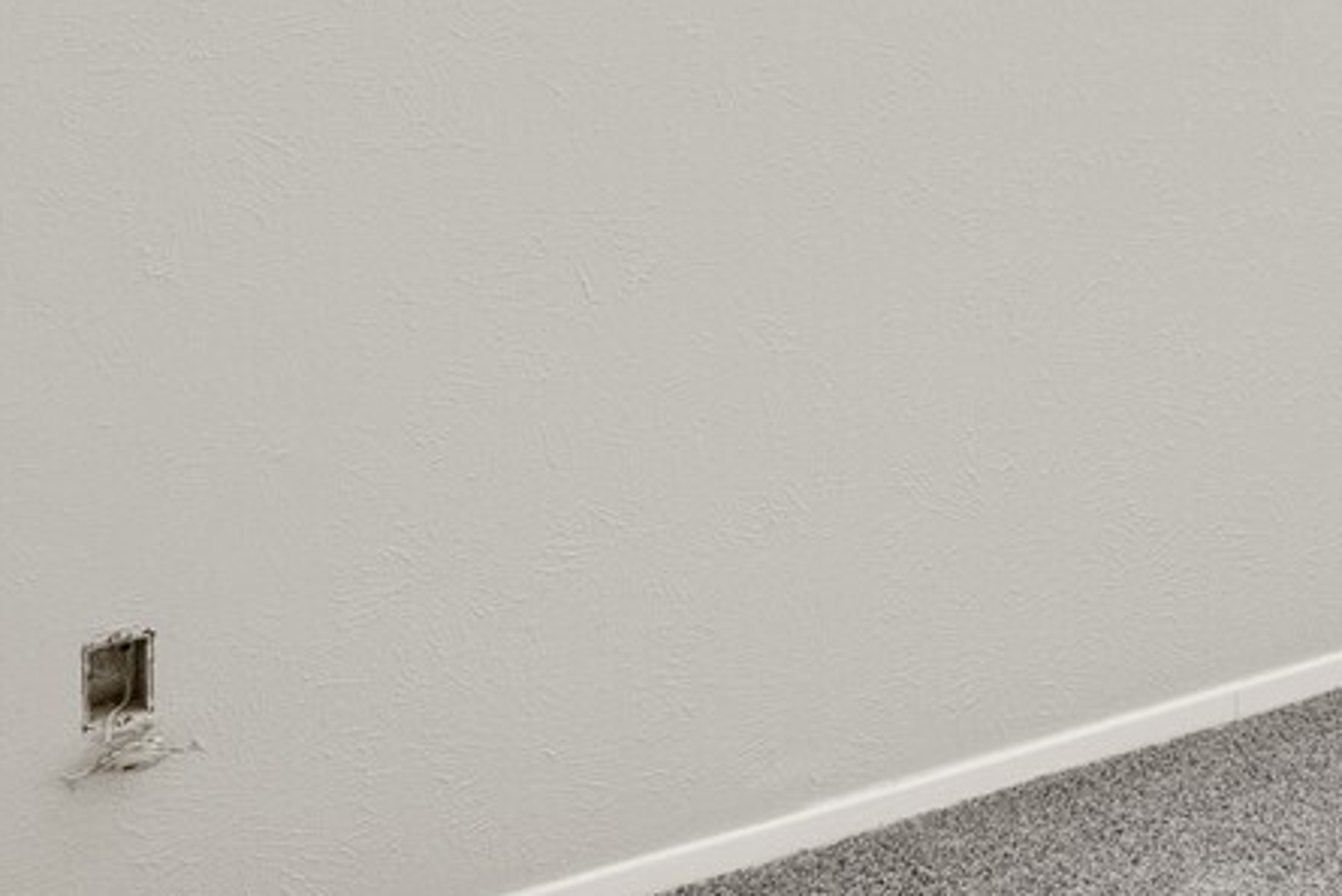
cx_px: 2259
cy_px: -361
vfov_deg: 17.6
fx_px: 2659
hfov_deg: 21.3
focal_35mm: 71
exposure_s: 1/40
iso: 1250
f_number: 8
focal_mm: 15.5
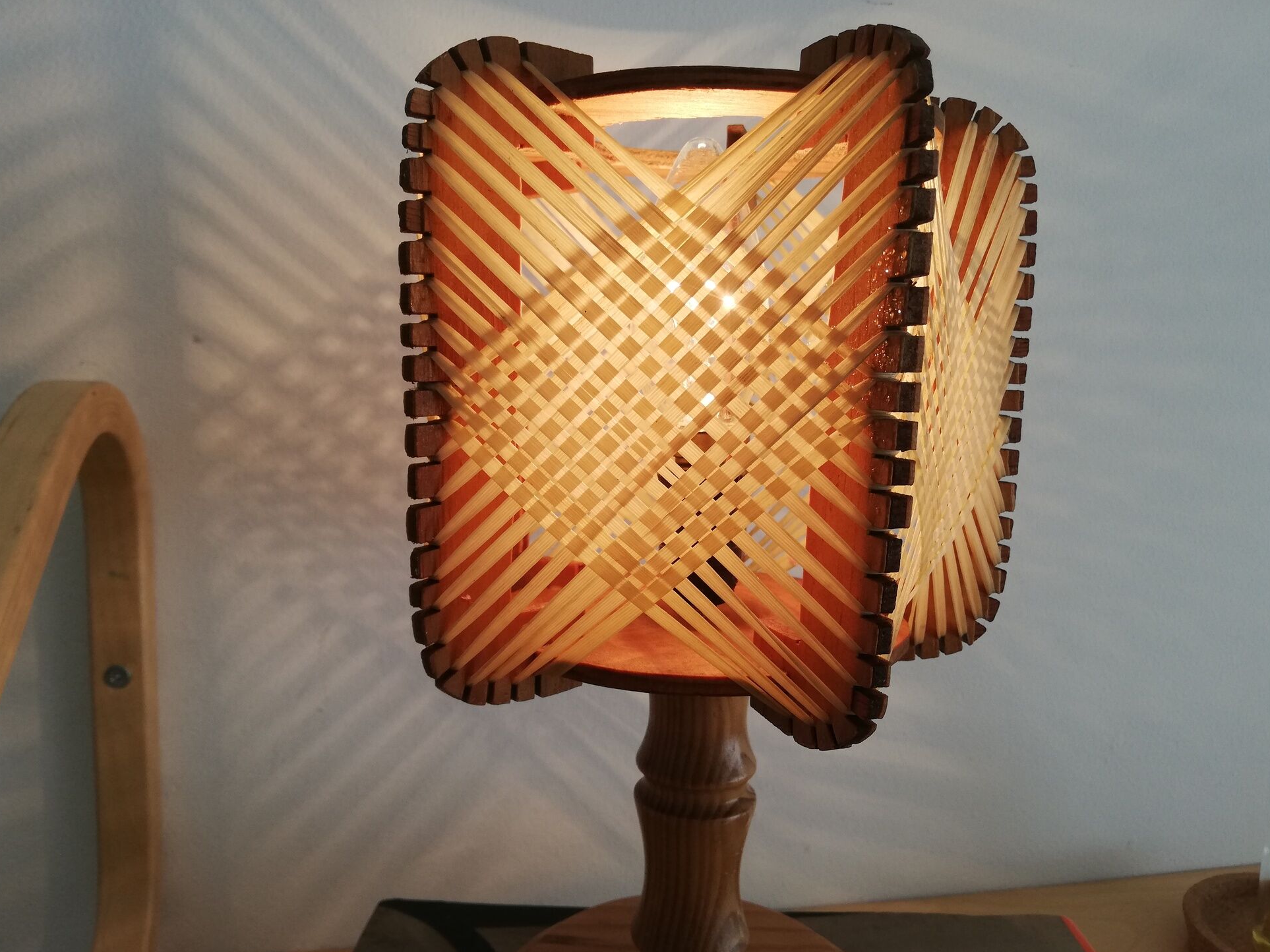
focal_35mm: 27
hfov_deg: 65.3
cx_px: 630
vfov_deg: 51.3
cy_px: 492
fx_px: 990
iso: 64
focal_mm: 3.81
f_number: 2.2
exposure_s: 1/100
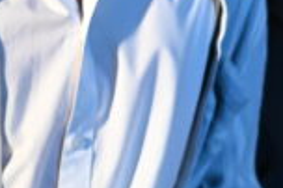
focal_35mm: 337
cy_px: 85
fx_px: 2646
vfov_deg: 4.1
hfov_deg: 6.1
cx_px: 270
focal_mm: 50
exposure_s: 1/250
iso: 4000
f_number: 2.8
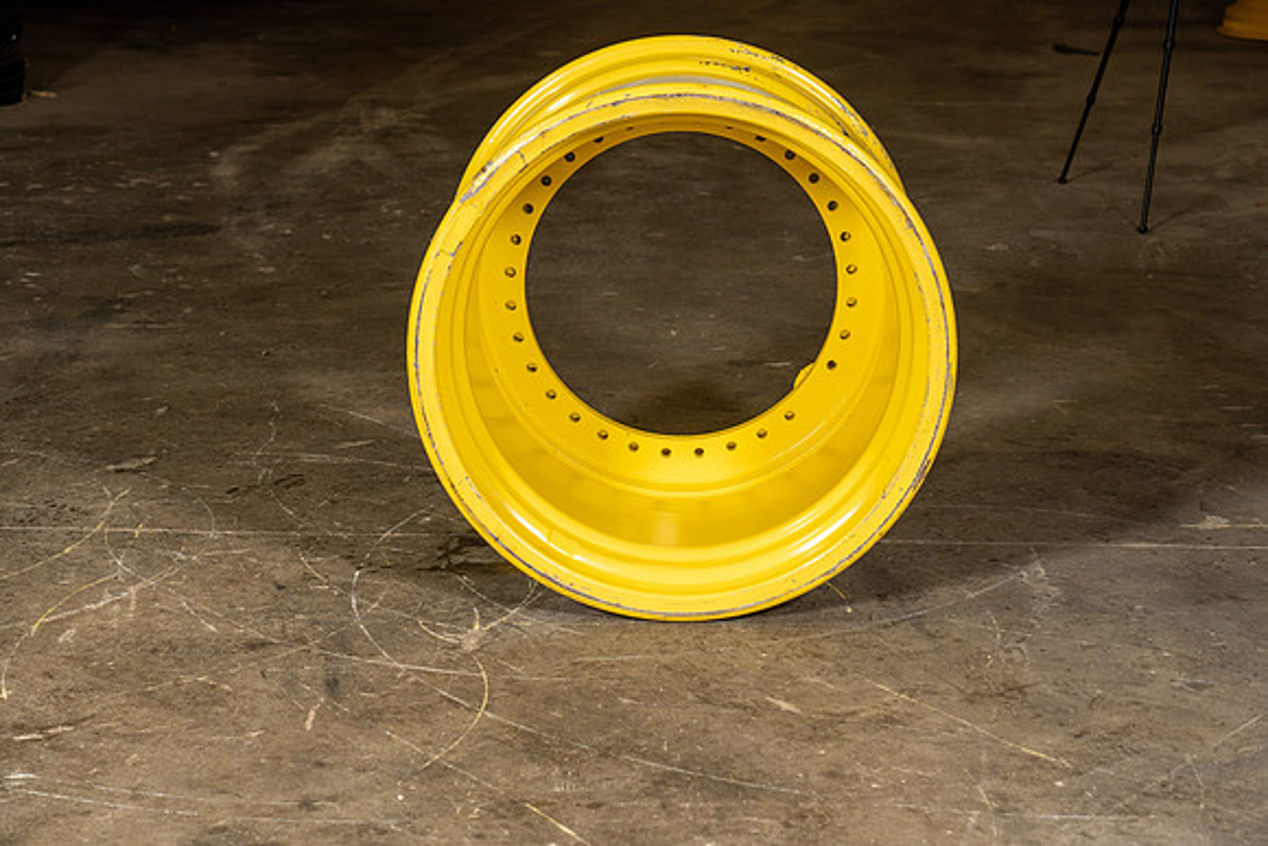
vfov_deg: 18.4
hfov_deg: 27.3
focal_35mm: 74
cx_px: 634
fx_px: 2607
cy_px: 423
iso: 800
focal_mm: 74
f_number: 5.6
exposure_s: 1/80
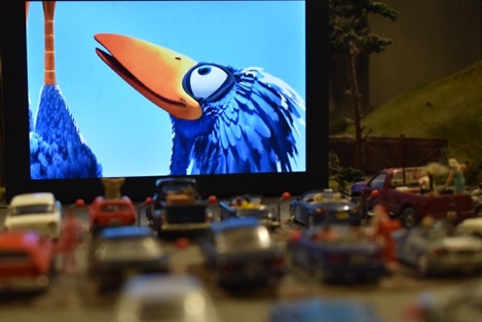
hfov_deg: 28.8
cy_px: 164
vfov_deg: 19.5
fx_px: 937
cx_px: 194
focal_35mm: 70
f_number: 4.8
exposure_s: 1/60
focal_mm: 38
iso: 640
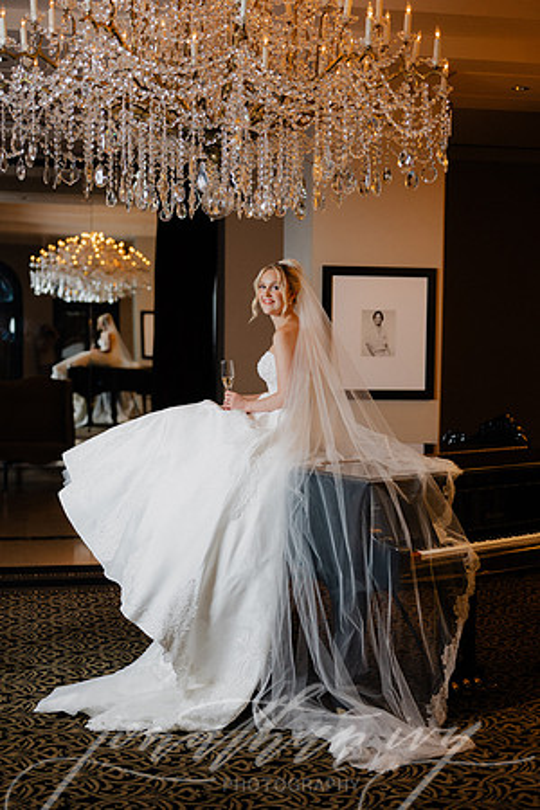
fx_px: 1125
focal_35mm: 50
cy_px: 405
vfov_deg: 39.6
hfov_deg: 27.0
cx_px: 270
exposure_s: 1/200
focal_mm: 50
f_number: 2.2
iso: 400
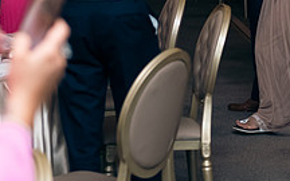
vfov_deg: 7.2
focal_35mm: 181
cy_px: -52
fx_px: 1431
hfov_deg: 11.4
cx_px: 309
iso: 1000
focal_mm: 66
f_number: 3.5
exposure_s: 1/160
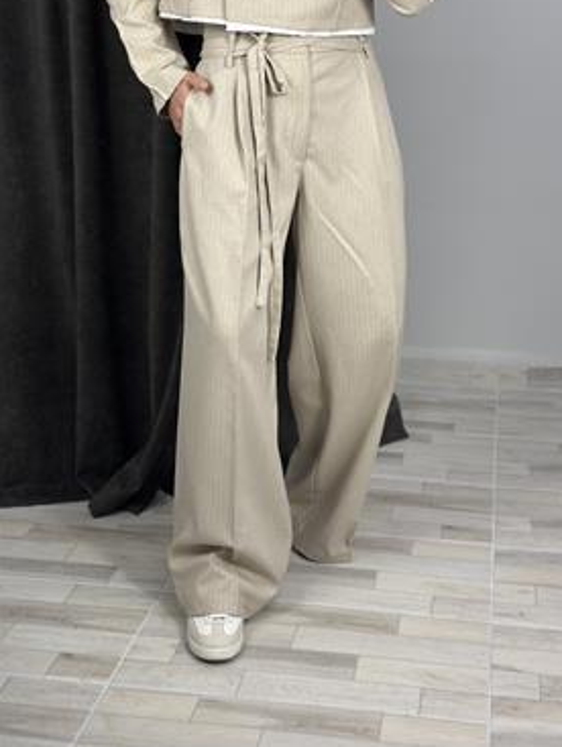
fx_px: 1167
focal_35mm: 54
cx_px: 312
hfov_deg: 27.1
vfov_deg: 35.5
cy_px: 341
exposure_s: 1/100
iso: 100
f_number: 1.78
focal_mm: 6.86
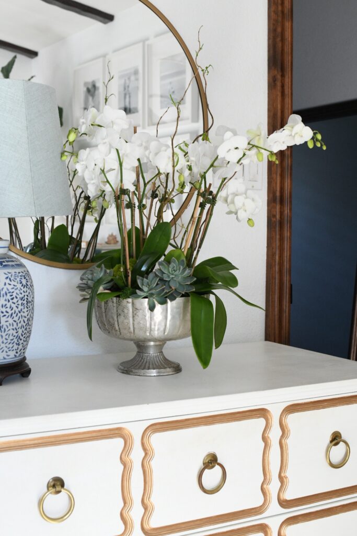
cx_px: 178
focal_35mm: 50
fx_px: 743
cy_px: 268
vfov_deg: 39.6
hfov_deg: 27.0
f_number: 7.1
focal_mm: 50
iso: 2500
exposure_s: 1/160
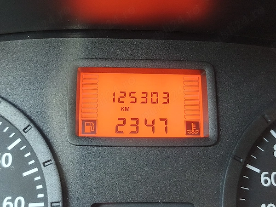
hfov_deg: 41.2
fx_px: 367
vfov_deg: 31.5
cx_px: 138
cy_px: 104
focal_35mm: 46
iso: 500
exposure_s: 1/50
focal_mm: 6.06
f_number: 1.7
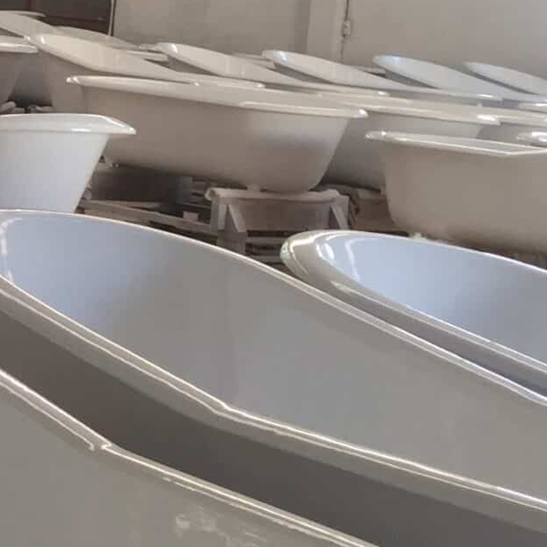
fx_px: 2110
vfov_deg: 14.6
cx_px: -544
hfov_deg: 12.9
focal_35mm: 118
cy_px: 30
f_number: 2.2
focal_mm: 4.15
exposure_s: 1/50
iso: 32
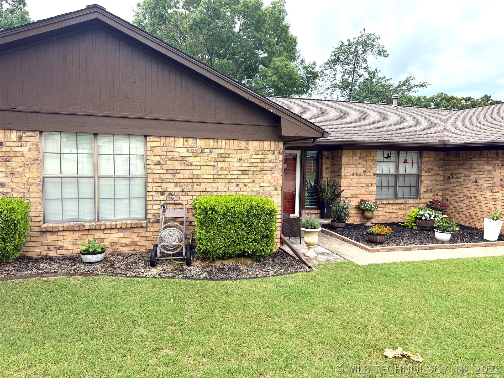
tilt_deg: -4.0
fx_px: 349
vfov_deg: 56.8
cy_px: 189
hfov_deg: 71.6
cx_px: 252
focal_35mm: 24
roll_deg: -0.4
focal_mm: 6.76
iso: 100
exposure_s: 1/2169
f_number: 1.78
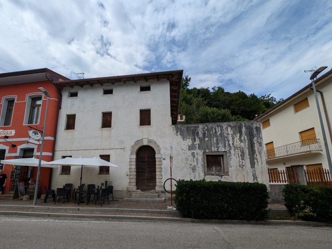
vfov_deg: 80.5
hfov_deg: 97.8
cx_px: 149
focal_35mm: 15
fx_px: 144
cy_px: 152
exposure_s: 1/3049
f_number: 1.95
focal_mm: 2.23
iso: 41
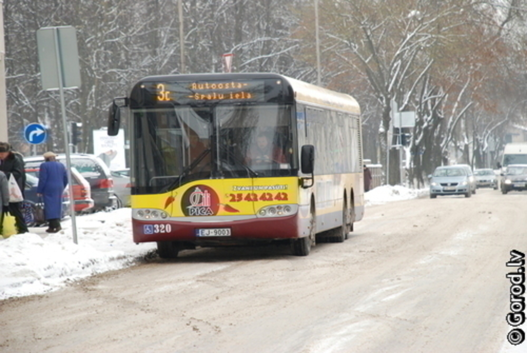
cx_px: 264
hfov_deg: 10.9
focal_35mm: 188
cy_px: 176
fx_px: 2749
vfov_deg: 7.4
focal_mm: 125
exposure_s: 1/180
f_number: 6.7
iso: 500
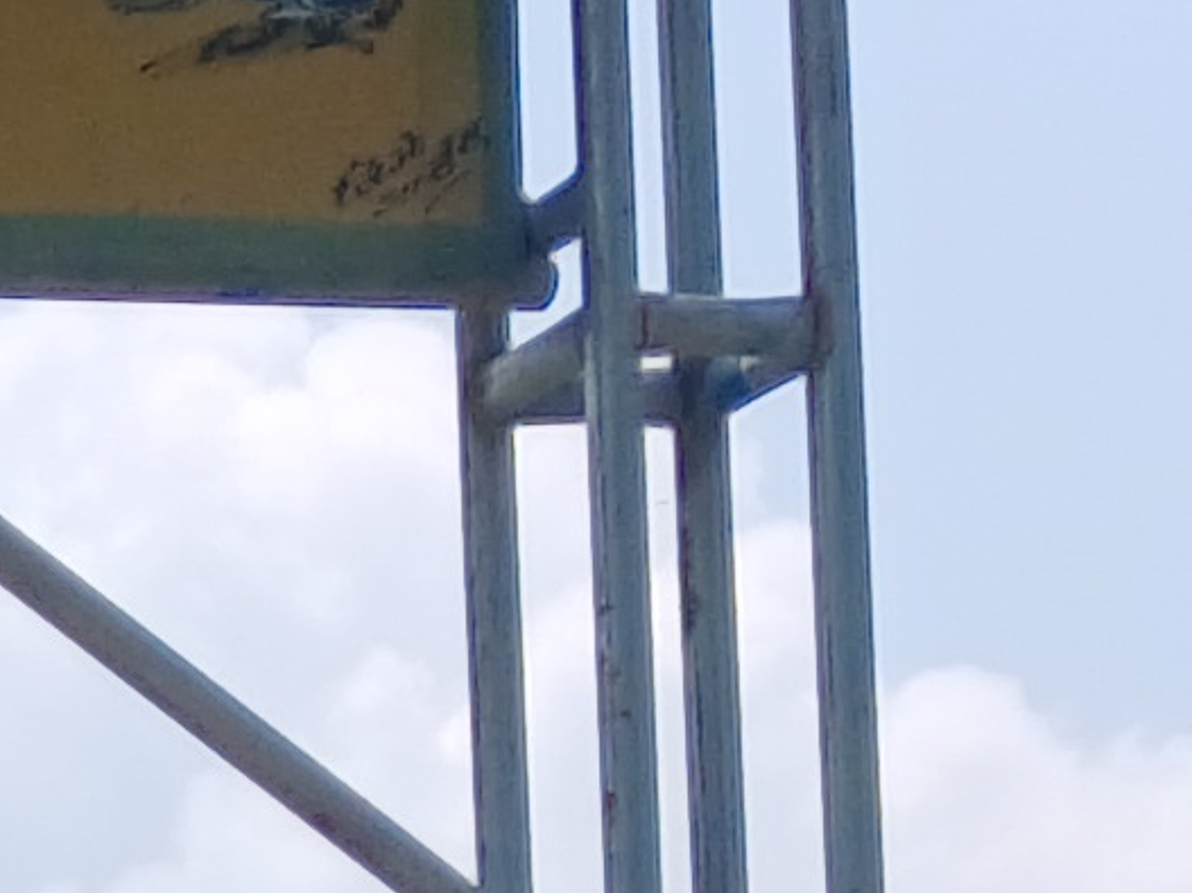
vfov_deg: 6.8
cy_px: 1956
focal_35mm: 209
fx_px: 7195
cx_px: -2667
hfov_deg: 7.9
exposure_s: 1/682
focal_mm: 4
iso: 20
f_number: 1.8
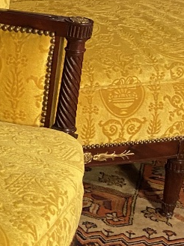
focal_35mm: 95
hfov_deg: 14.0
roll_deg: +0.6
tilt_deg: -25.0
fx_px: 673
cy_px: 167
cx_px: -133
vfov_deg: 20.6
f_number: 1.8
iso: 500
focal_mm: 4.25
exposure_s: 1/33
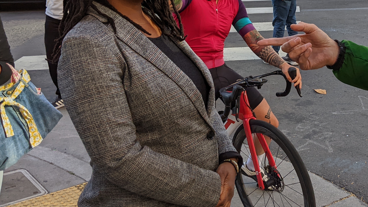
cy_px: 32
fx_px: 507
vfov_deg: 22.6
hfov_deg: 38.3
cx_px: 295
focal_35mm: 52
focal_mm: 4.44
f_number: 1.8
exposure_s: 1/1067
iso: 47
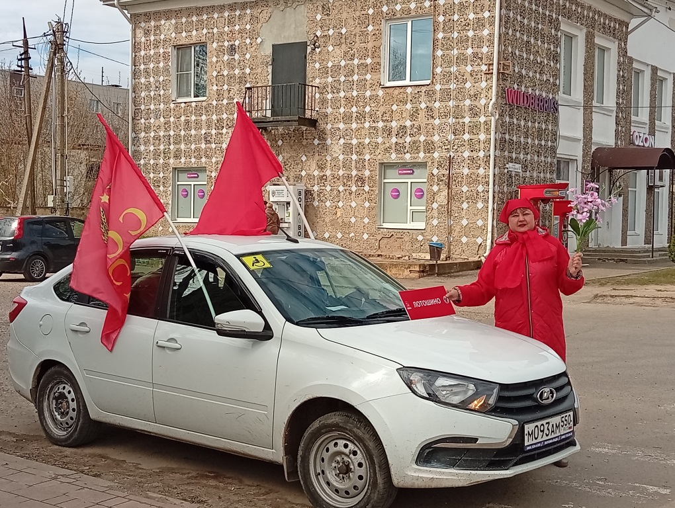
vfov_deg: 28.1
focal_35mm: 52
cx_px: 338
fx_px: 1015
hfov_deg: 36.8
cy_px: 254
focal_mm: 4.15
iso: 51
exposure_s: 1/1307
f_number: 1.8
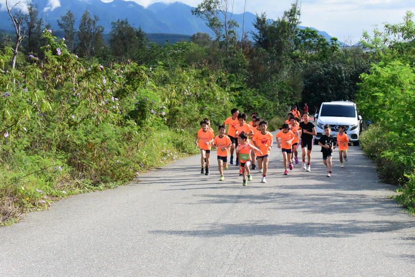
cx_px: 208
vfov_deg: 14.4
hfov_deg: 21.4
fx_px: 1096
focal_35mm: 95
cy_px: 138
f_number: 18
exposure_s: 1/4000
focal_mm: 95
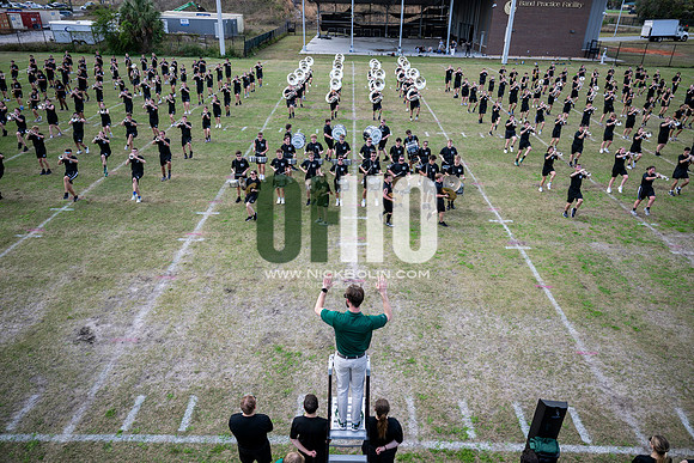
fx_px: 463
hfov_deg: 73.7
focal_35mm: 24
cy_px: 232
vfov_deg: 53.2
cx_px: 347
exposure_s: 1/1250
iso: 125
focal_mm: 24
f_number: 2.8
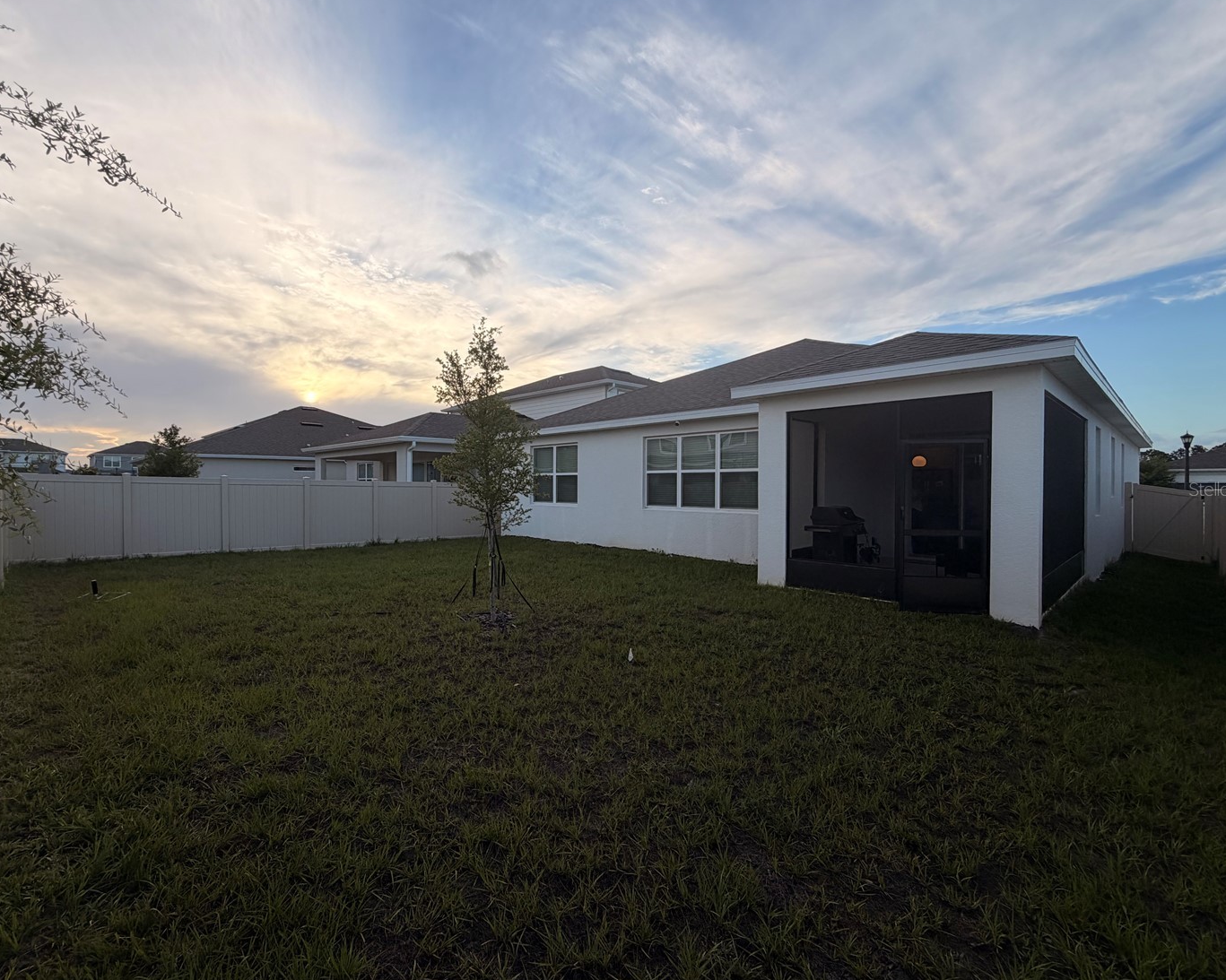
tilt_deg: -1.0
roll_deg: +0.2
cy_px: 489
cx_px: 556
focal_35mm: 16
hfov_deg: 92.9
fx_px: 580
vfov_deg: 80.4
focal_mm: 2.22
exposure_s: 1/770
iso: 40
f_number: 2.2
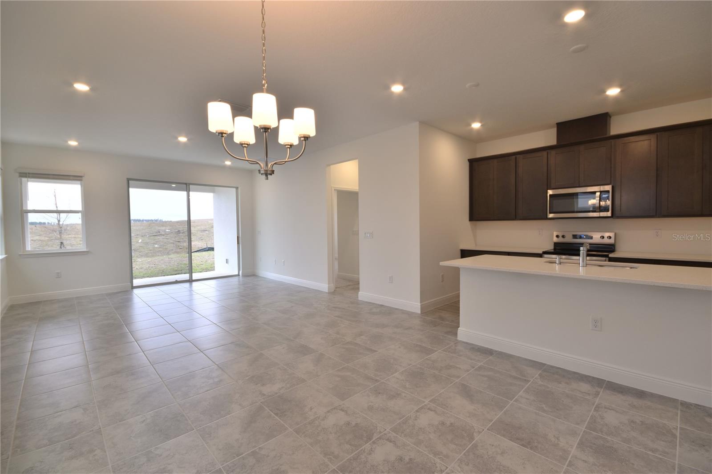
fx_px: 297
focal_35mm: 15
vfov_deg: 77.3
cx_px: 356
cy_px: 237
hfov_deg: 100.4
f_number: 10
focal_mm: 10
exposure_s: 1/15
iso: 140
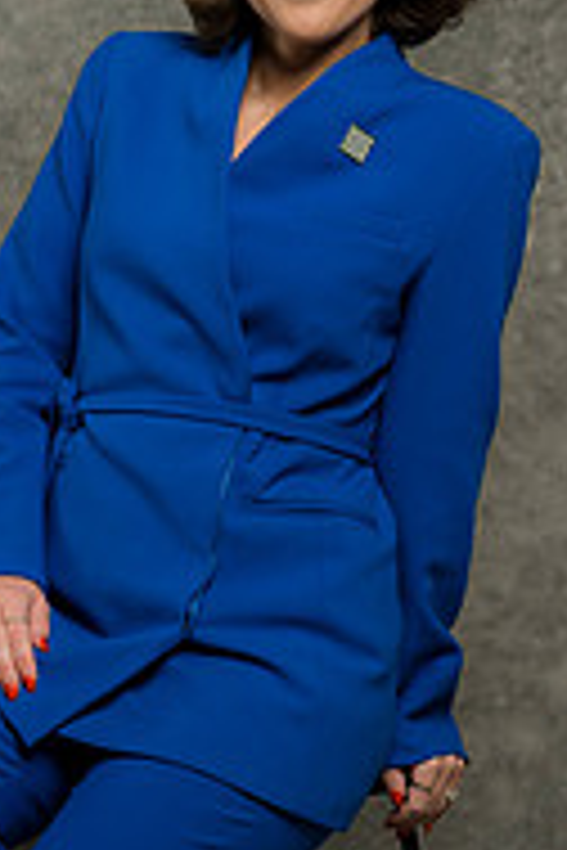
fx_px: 3095
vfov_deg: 15.6
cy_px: 612
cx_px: 207
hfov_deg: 10.5
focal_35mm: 131
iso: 125
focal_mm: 55
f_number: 4
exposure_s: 1/160
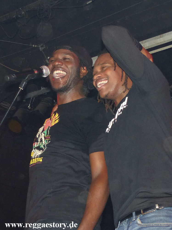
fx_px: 265
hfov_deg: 35.9
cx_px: 86
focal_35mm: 40
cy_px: 115
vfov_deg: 46.8
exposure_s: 1/60
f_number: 2.8
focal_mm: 7.1
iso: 200
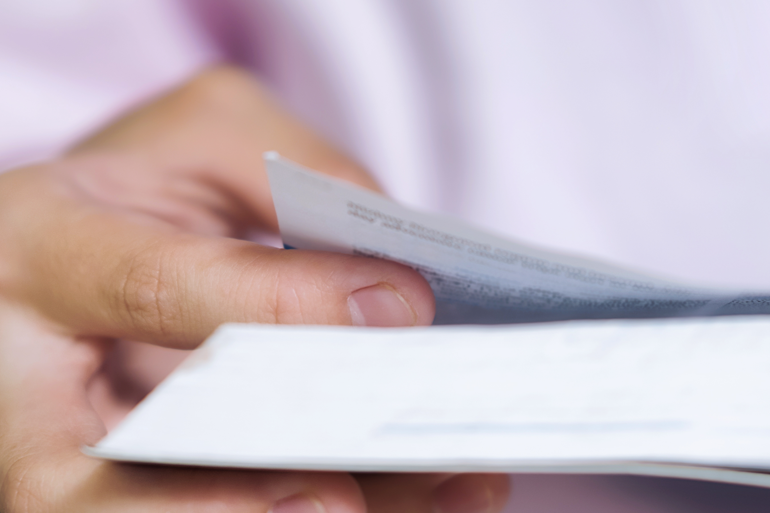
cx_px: 403
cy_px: 191
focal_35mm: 96
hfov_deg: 21.2
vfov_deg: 14.2
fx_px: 2053
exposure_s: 1/180
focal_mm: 35
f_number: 2
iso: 400
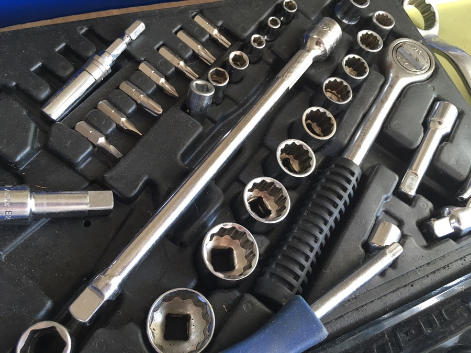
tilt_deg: -63.4
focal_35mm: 29
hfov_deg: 61.7
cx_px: 236
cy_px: 176
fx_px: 395
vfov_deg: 48.2
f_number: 2.2
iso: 40
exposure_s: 1/30
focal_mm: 4.15
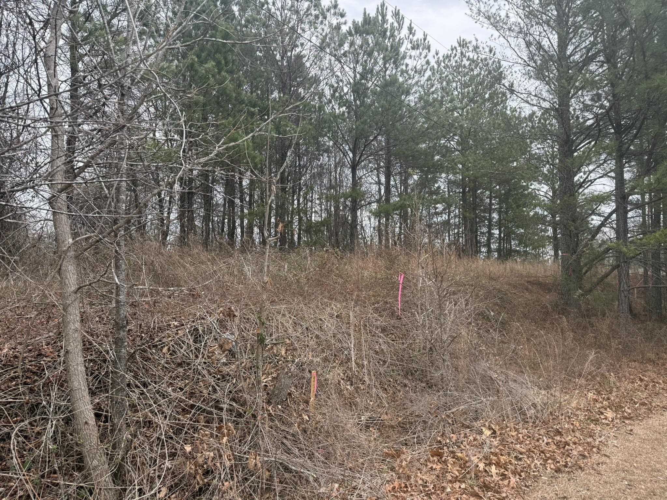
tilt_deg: +3.6
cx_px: 334
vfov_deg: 56.8
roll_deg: +1.1
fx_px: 462
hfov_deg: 71.6
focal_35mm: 24
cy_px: 250
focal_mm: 6.76
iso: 100
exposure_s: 1/1139
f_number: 1.78
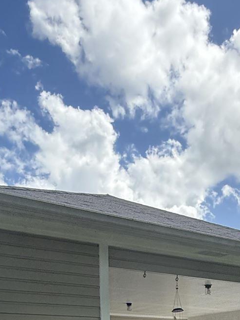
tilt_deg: +4.6
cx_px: 113
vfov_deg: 32.6
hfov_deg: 29.7
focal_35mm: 49
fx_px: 453
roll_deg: +4.2
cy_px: 377
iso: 64
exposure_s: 1/540
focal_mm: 2.22
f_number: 2.2
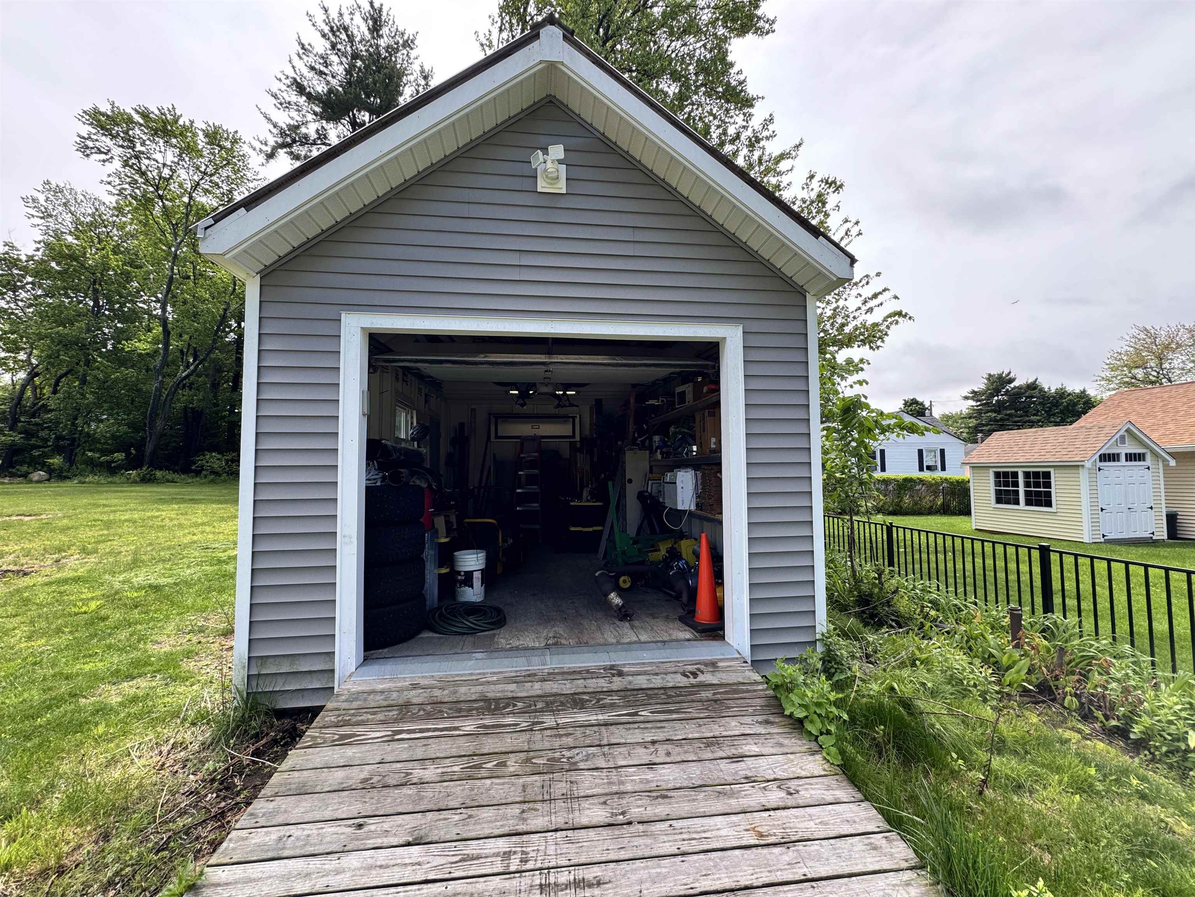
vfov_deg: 85.7
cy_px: 448
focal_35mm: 14
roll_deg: +1.6
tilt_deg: +2.2
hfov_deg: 102.1
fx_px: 483
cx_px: 598
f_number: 2.2
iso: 40
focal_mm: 2.22
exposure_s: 1/327
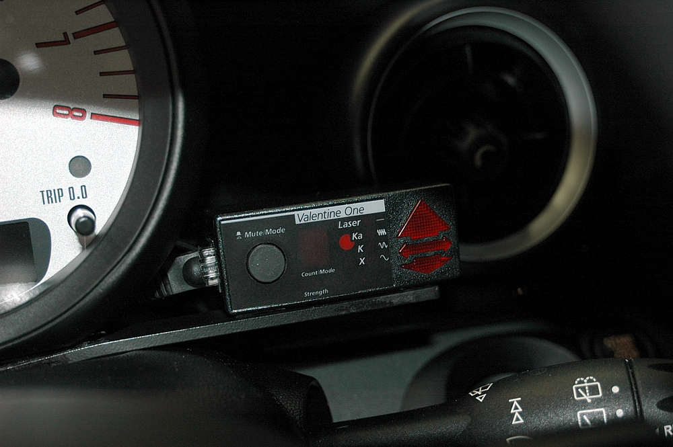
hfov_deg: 37.9
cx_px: 336
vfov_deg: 25.7
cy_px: 224
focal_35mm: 52
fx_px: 981
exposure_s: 1/60
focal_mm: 35
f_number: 4.5
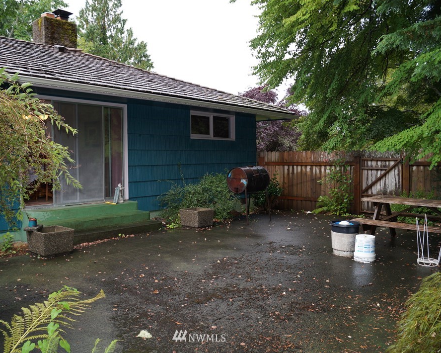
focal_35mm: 31
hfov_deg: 57.1
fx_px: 405
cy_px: 175
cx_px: 200
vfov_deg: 47.1
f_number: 4
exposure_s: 1/160
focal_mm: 18
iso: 320
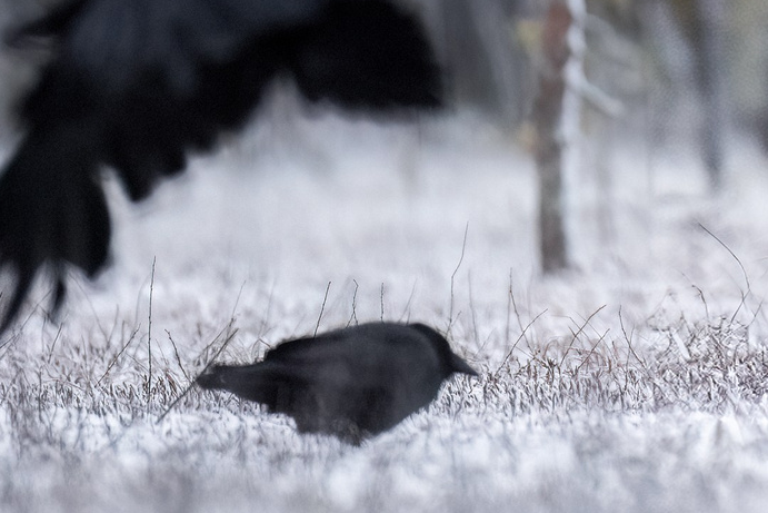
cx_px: 1047
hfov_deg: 0.9
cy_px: -173
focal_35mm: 2224
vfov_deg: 0.6
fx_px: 47452
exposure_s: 1/800
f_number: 4
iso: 4000
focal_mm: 600
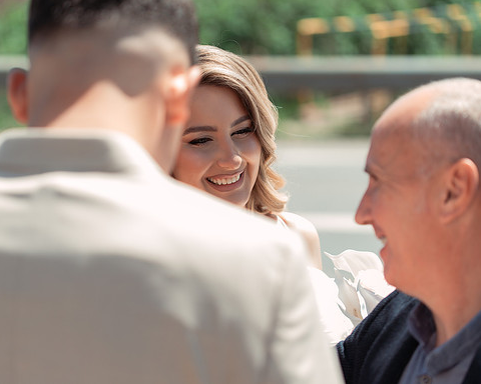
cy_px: 192
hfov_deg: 18.8
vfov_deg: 15.1
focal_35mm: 102
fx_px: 1452
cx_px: 224
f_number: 3
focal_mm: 90
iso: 200
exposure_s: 1/1000
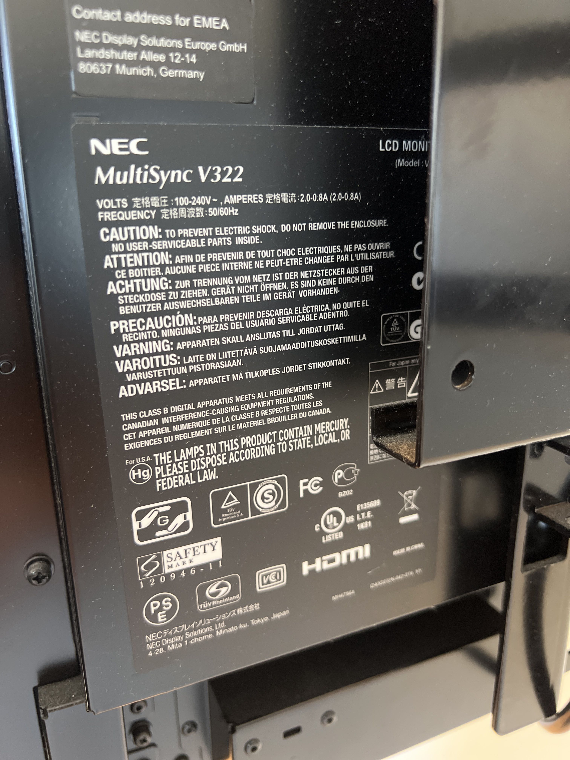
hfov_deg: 53.1
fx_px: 571
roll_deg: +0.8
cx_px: 285
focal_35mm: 26
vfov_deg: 67.3
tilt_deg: -17.6
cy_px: 380
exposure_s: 1/33
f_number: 1.5
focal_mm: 5.7
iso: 400
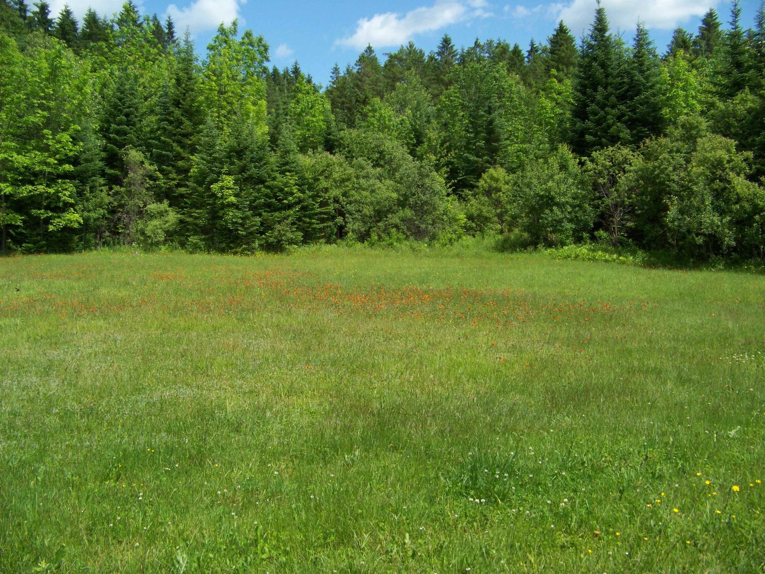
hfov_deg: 51.4
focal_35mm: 36
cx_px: 382
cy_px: 287
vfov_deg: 39.7
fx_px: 796
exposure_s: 1/1000
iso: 69
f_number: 2.8
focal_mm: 5.85
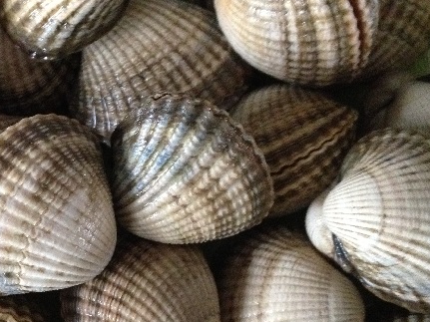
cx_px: 104
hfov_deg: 29.3
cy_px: 202
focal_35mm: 65
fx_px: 807
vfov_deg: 22.5
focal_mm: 4.28
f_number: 2.4
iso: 500
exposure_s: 1/15
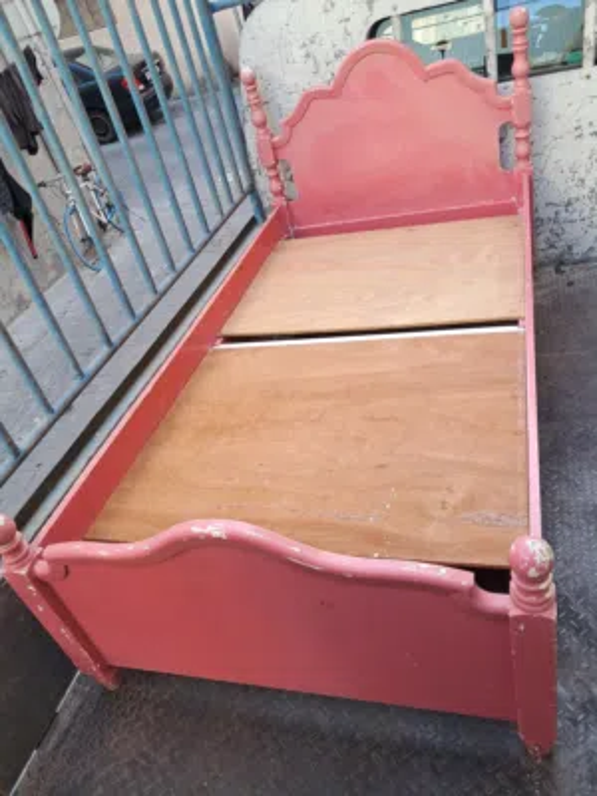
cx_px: 298
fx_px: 621
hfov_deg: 51.4
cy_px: 398
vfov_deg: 65.3
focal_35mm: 27
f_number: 1.8
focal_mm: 4
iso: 50
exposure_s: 1/50
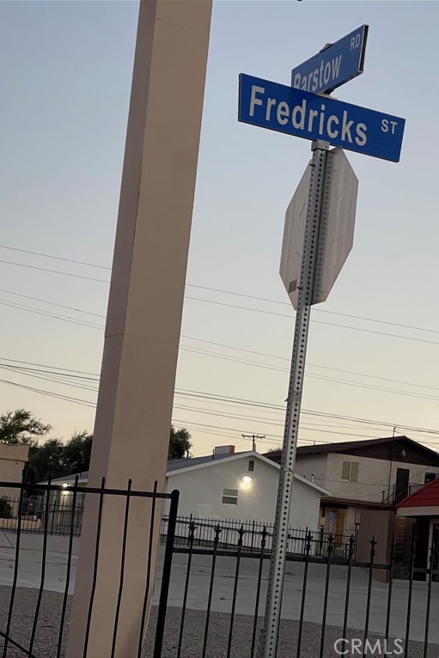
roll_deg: -4.8
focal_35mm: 89
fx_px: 1627
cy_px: 329
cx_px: 363
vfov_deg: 22.9
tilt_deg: +10.2
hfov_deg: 15.3
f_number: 2.2
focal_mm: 7.5
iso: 80
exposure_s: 1/99
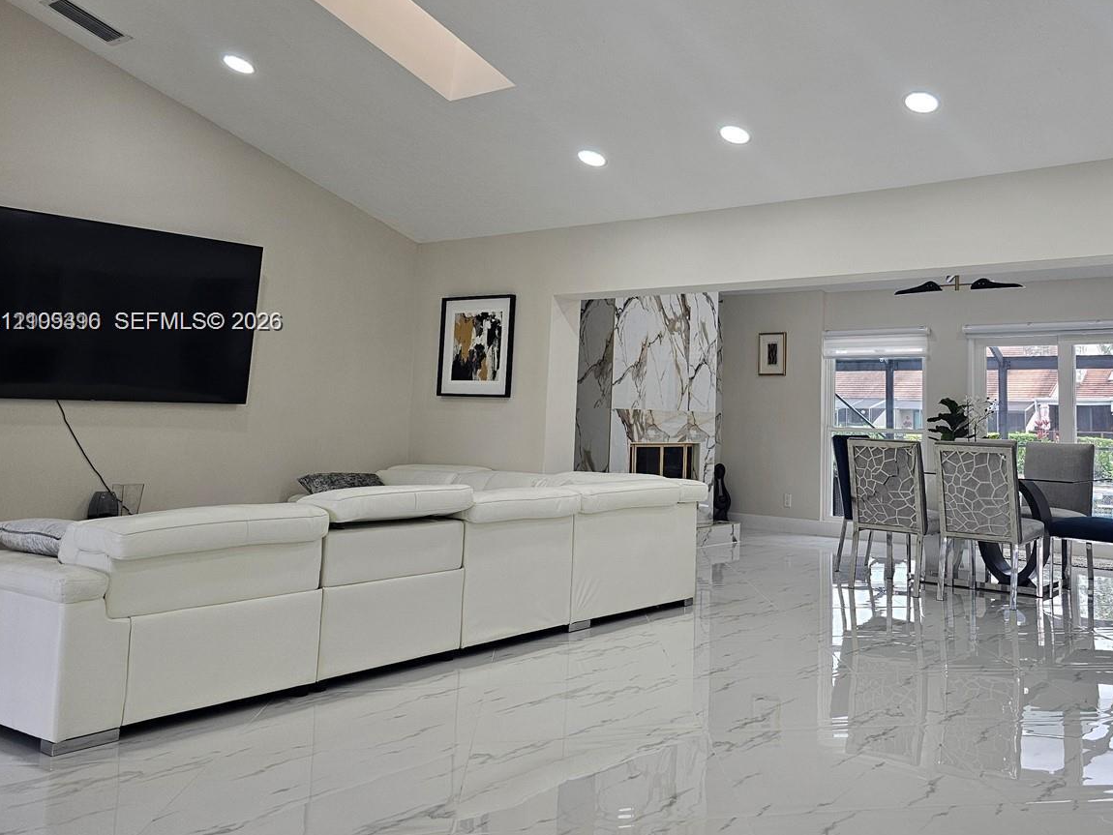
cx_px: 755
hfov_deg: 55.4
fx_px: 1029
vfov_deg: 43.9
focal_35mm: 32
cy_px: 323
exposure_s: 1/120
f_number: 1.7
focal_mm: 6.3
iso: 64
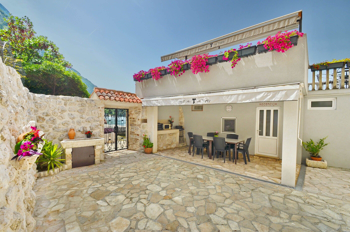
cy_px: 116
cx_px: 175
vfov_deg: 77.1
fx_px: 146
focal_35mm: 15
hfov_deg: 100.5
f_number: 9
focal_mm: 10
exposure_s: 1/320
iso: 100
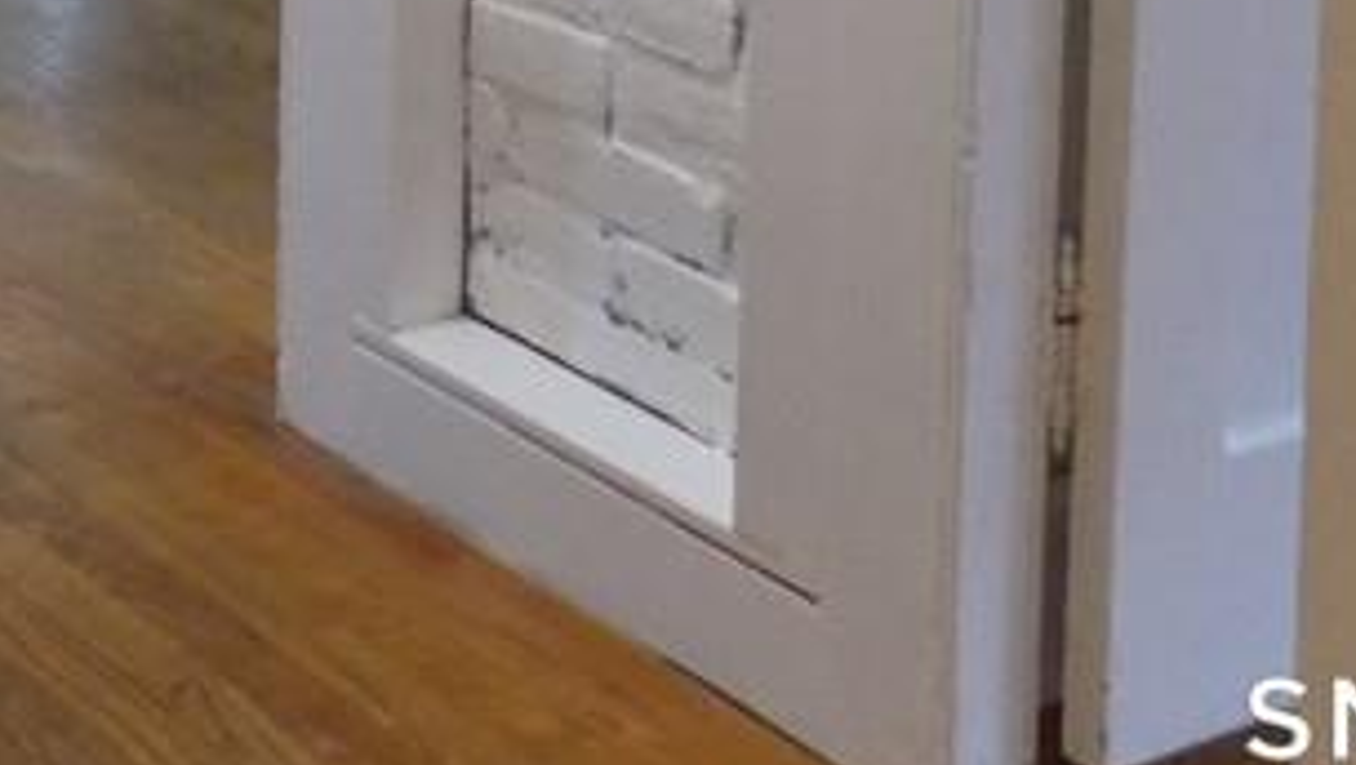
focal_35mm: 84
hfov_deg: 23.1
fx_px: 3022
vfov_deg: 12.4
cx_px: -293
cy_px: -854
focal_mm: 4
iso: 280
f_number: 3.1
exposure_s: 1/30
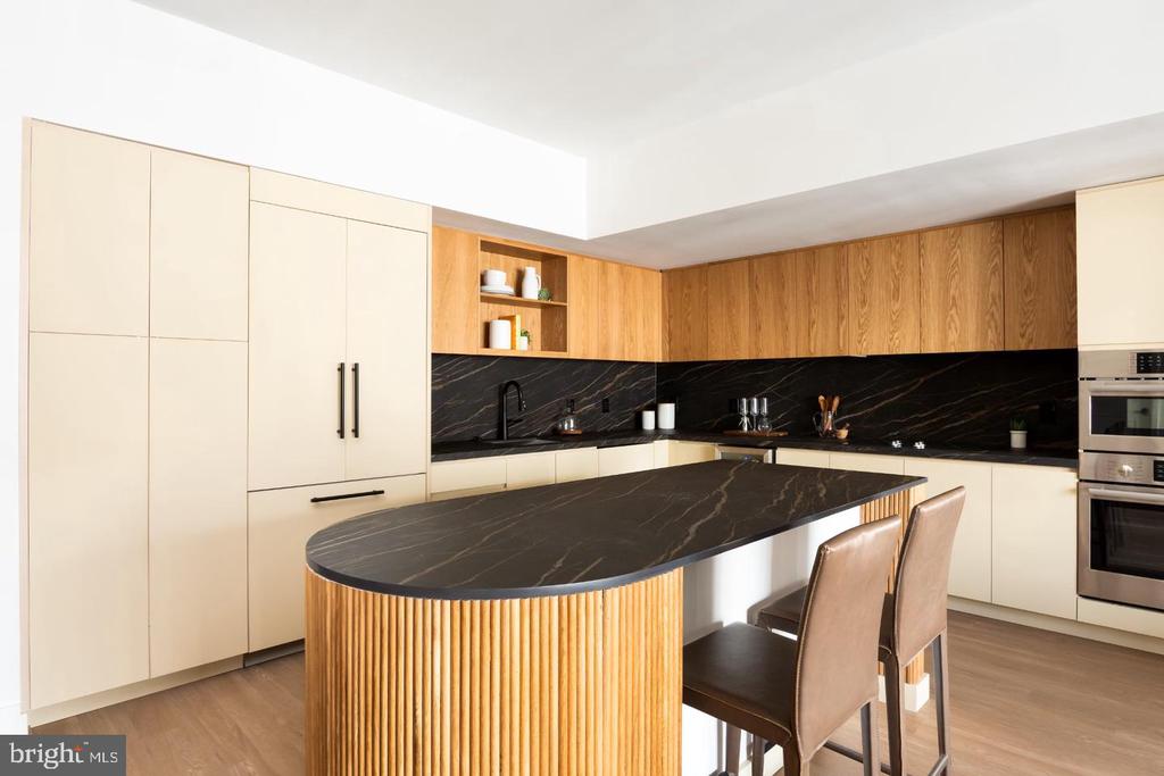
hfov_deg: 84.0
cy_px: 388
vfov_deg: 61.9
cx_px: 582
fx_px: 647
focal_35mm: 20
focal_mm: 20
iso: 800
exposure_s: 1/160
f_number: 13
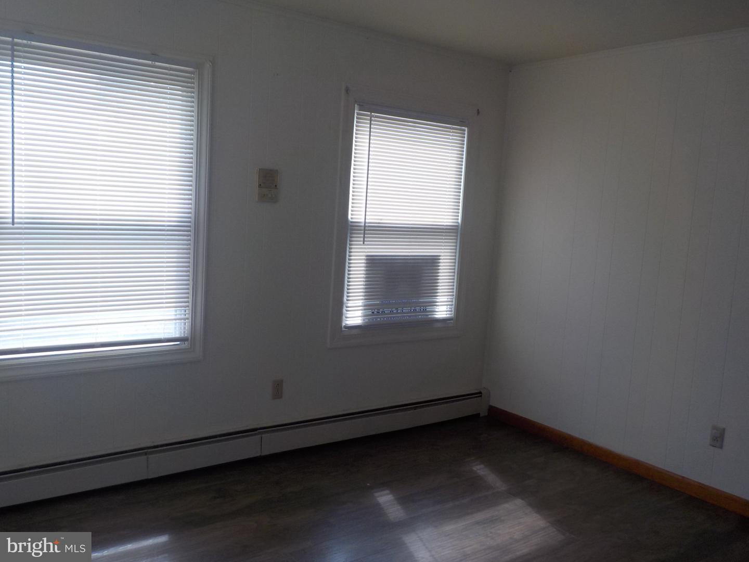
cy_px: 281
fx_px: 649
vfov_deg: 46.8
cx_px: 374
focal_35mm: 30
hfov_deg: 60.0
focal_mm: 4.1
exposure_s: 1/160
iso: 125
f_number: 3.3
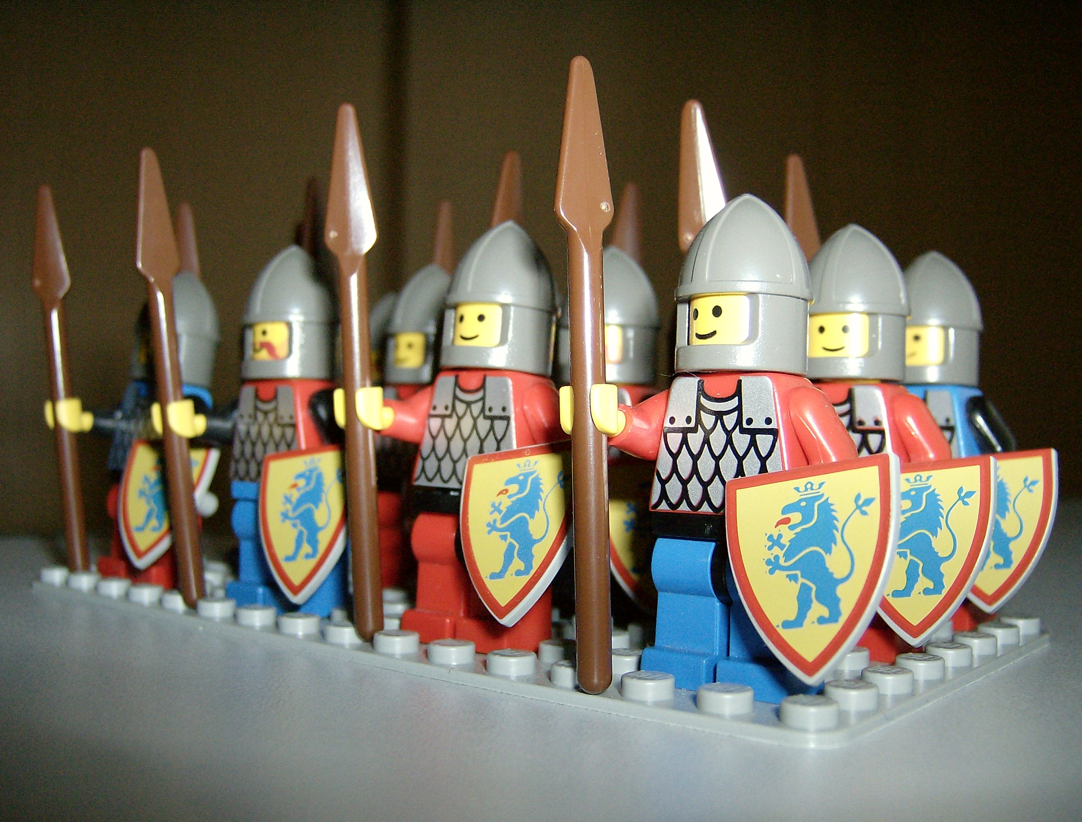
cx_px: 527
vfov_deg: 38.0
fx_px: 1193
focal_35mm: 38
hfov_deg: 48.8
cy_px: 433
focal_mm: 6
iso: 200
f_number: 2.8
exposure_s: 1/60
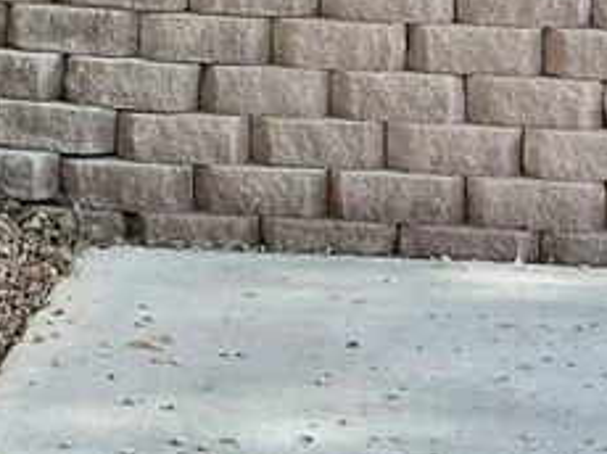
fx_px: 2032
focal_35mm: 116
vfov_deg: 11.9
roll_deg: -2.6
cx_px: 282
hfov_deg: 17.0
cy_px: -330
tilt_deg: -0.5
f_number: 1.5
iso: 50
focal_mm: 5.7
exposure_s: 1/1135
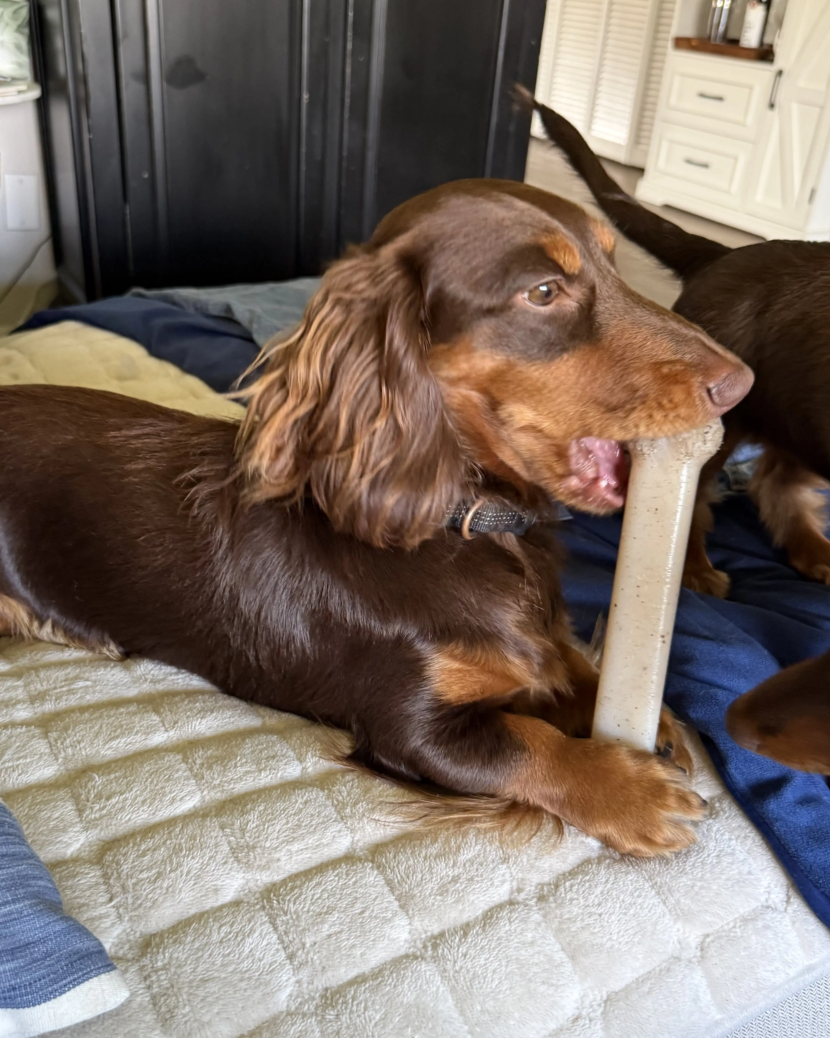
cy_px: 551
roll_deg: -6.1
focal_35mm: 31
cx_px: 387
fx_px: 952
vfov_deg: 57.1
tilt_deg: -30.1
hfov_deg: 47.1
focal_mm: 6.76
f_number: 1.78
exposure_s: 1/60
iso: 250
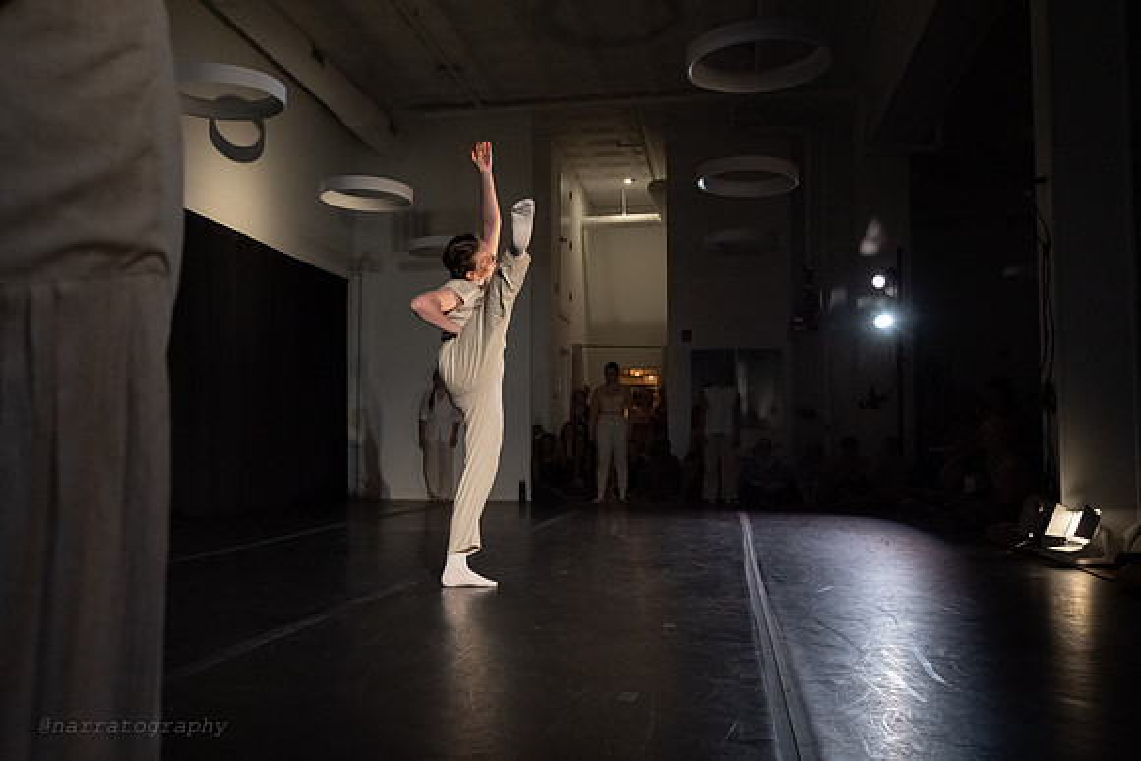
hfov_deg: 58.3
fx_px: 1021
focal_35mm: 32
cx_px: 531
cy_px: 370
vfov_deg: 40.9
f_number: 5
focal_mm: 28
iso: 6400
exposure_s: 1/500
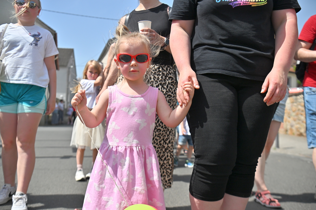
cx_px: 158
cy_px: 105
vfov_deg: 35.0
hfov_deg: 50.7
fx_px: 333
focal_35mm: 38
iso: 320
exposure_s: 1/5000
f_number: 5.6
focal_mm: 38
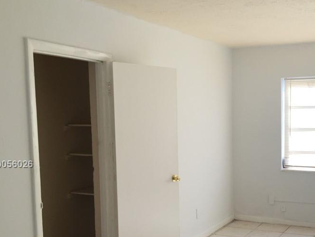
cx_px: 228
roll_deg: +0.3
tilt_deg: -6.0
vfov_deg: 31.8
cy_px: 165
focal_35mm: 45
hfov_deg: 41.1
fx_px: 409
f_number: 2.2
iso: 40
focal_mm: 4.15
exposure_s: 1/120
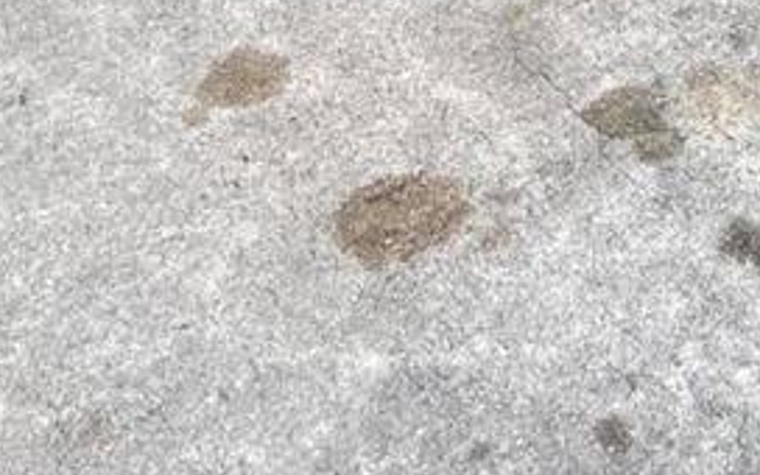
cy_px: -908
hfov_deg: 16.3
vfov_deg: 9.2
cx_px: 1126
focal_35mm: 117
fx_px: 2423
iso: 32
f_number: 1.6
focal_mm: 5.1
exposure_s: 1/908
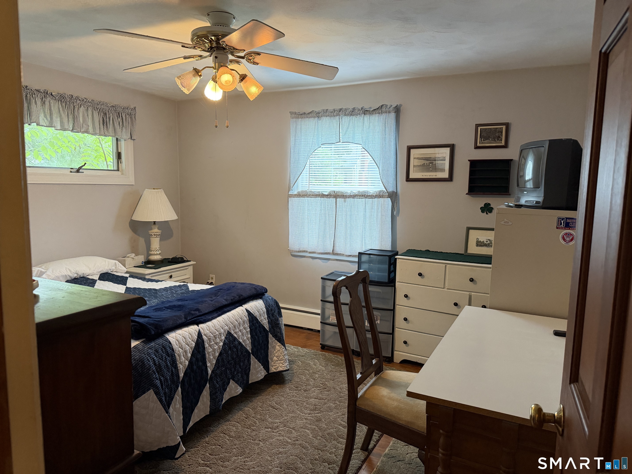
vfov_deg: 56.8
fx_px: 438
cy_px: 237
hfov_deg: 71.6
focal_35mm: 24
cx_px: 316
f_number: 1.78
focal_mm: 6.76
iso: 500
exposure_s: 1/60
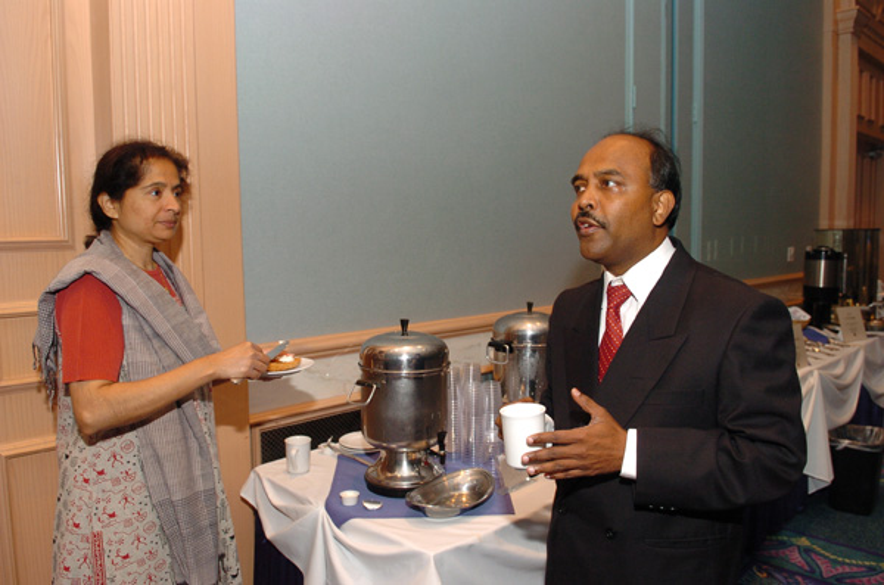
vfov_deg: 50.2
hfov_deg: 70.6
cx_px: 442
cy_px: 292
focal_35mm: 26
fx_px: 625
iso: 400
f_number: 4.5
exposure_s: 1/30
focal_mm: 17
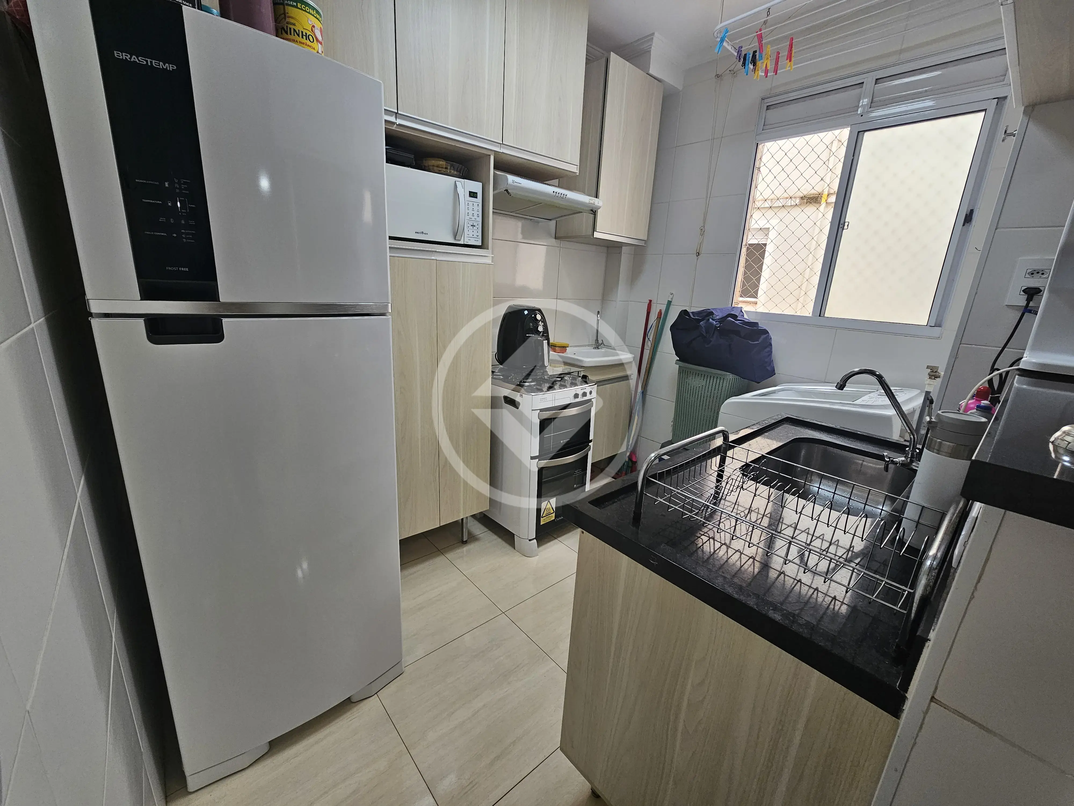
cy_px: 403
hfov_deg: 106.2
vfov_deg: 89.9
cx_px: 537
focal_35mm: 13
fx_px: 403
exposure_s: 1/60
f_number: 2.2
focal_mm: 2.2
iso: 80
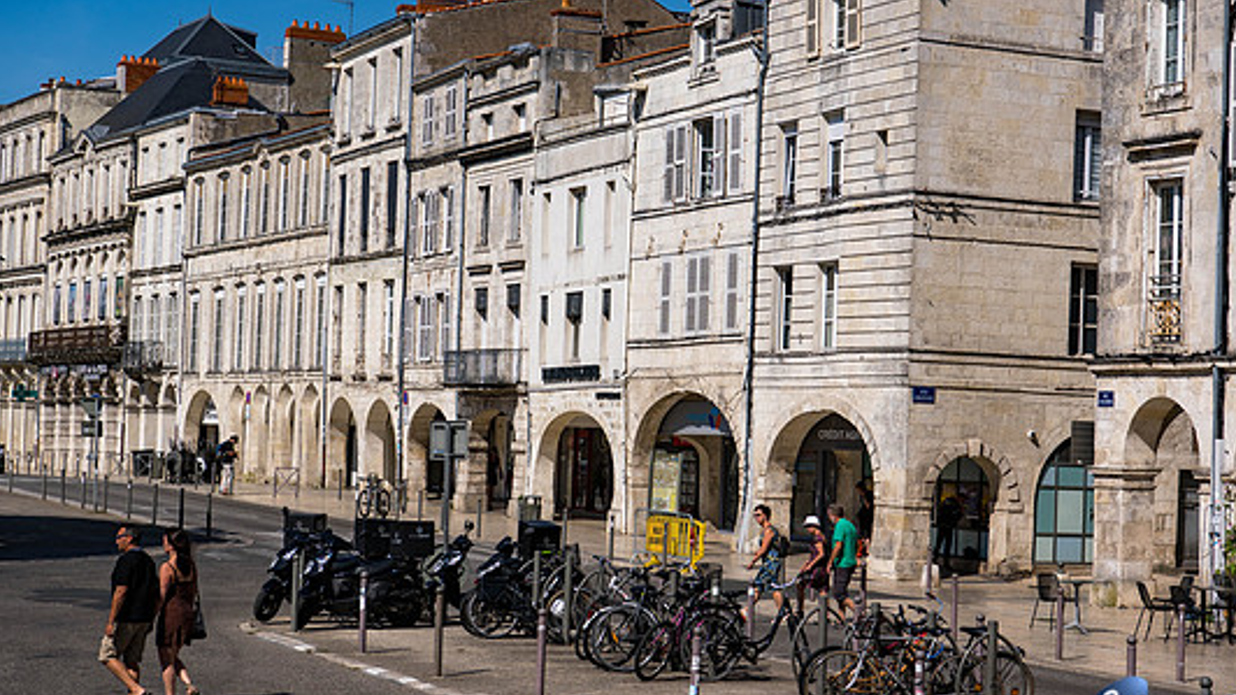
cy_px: 331
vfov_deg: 15.1
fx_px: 2621
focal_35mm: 80
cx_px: 616
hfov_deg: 26.5
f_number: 7.1
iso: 64
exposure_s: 1/1600
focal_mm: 70
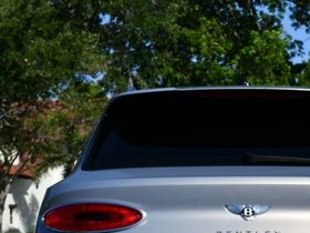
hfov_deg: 13.9
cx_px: 229
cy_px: 220
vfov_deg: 10.5
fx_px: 1263
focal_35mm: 141
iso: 100
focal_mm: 32
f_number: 9
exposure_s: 1/400
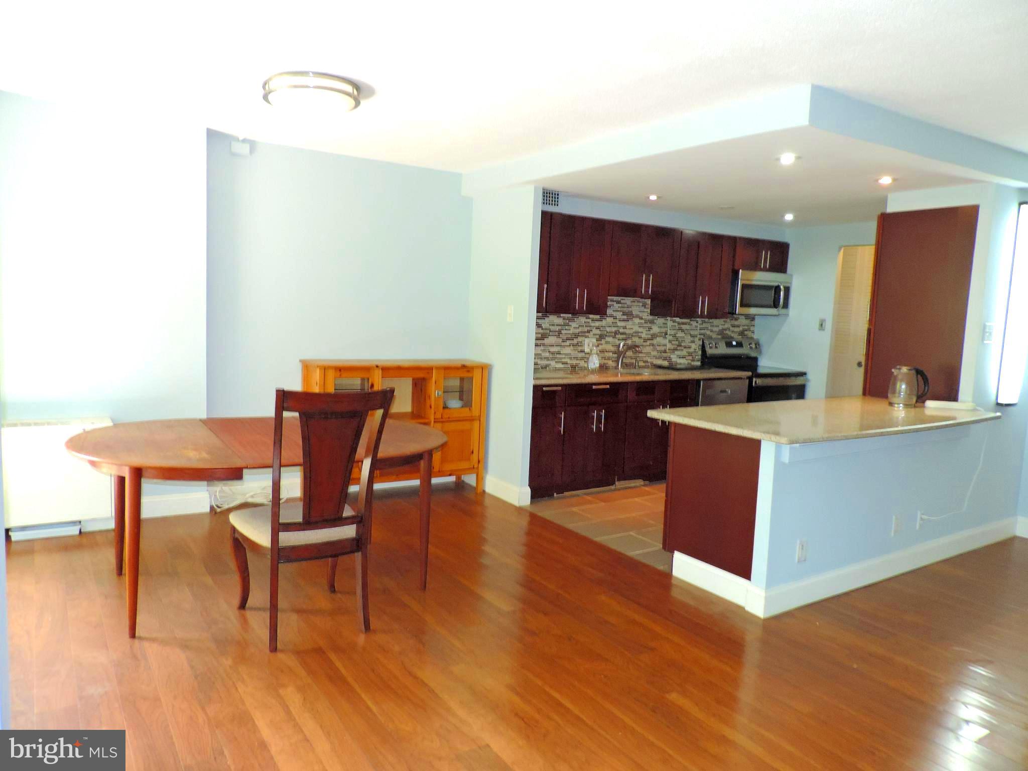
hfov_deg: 71.6
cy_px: 386
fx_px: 713
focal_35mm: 24
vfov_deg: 56.8
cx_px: 514
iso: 400
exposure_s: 1/40
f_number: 3
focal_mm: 4.3
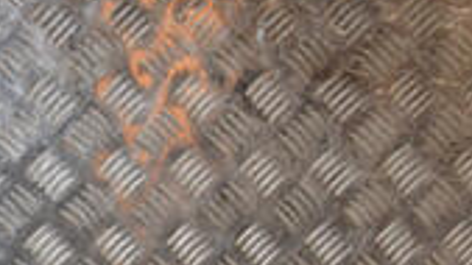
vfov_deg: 9.8
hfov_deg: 16.6
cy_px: 471
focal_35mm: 117
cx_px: -246
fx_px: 1462
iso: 800
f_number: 8
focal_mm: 21
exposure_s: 1/200
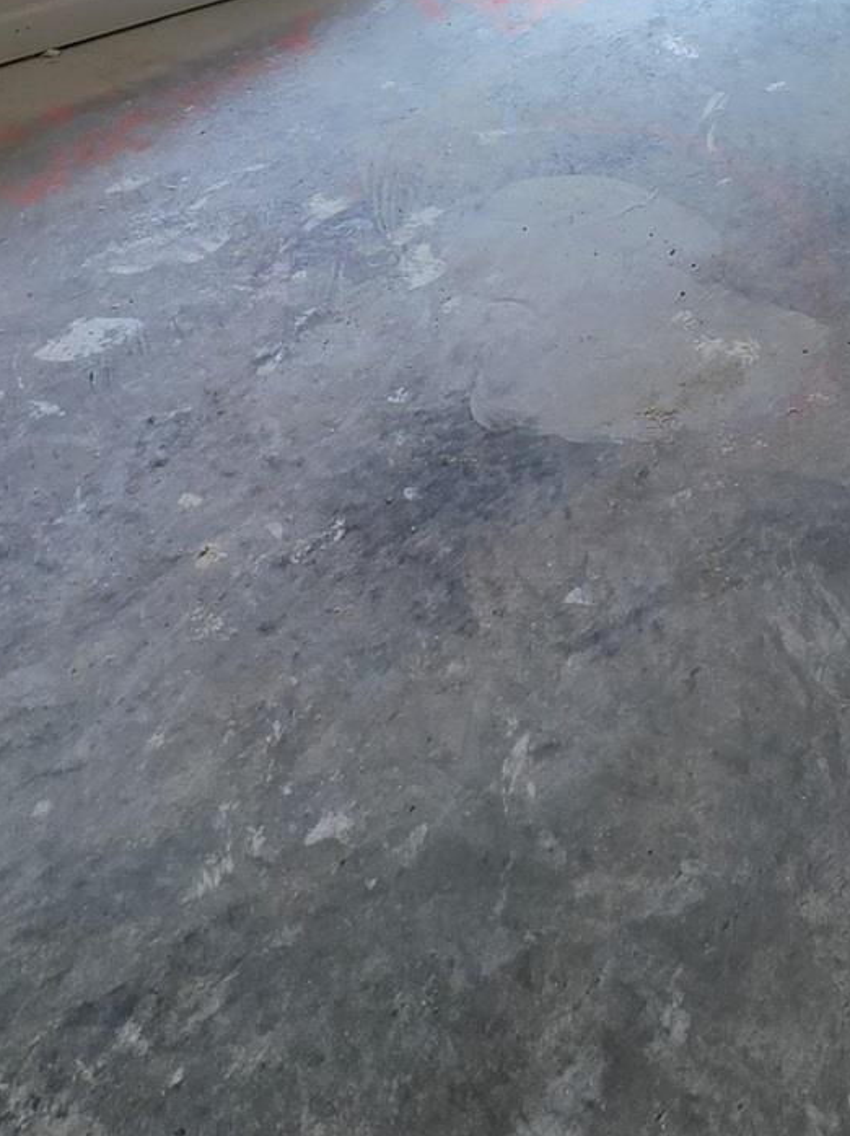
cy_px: -701
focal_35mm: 43
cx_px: 1037
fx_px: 1409
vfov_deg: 26.1
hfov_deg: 28.8
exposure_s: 1/120
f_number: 1.9
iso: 25
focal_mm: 2.2
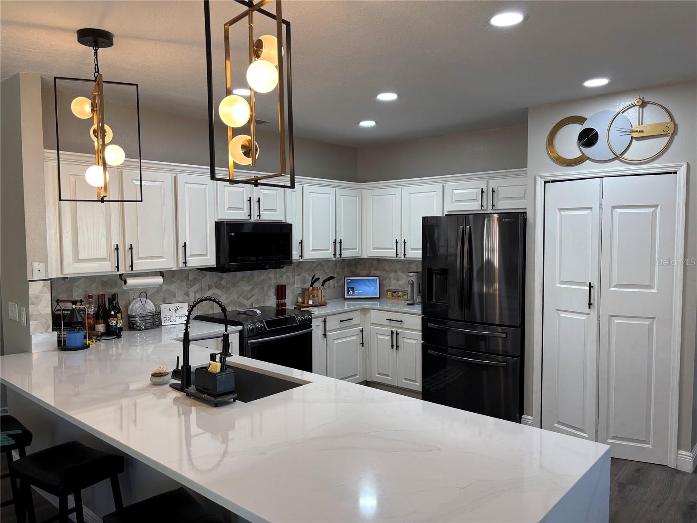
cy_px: 262
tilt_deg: -3.7
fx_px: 524
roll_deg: +0.2
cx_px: 348
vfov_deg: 53.1
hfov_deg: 67.3
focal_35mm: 26
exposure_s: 1/120
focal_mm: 5.96
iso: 80
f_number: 1.6
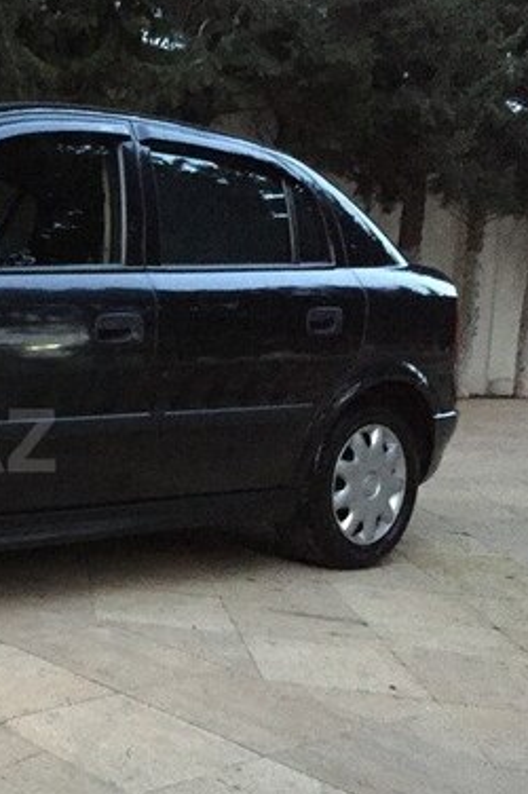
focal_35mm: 53
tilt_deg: -6.2
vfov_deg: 37.5
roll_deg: -2.9
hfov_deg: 22.7
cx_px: -161
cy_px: 440
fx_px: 1168
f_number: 2.2
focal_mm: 4.15
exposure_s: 1/17
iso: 800
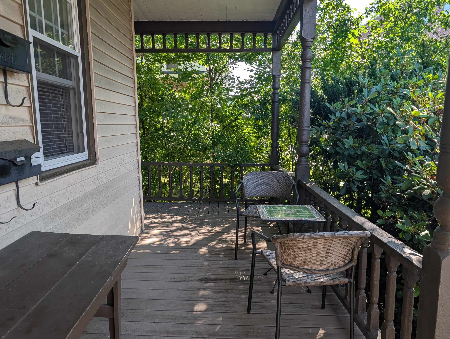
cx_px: 217
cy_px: 187
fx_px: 351
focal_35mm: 27
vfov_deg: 51.4
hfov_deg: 65.2
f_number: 1.68
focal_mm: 6.9
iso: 20
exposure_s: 1/157
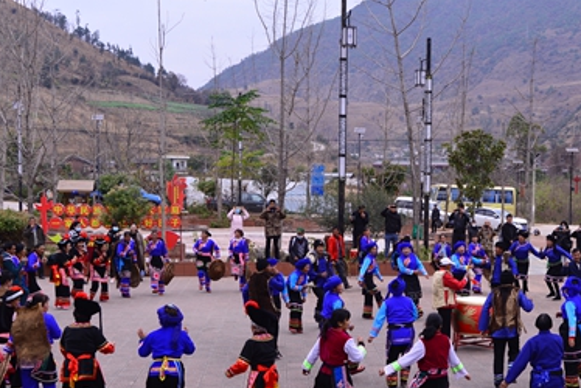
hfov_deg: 32.5
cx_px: 398
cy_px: 241
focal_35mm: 61
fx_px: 985
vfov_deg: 22.3
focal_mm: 38
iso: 160
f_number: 5.6
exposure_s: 1/180
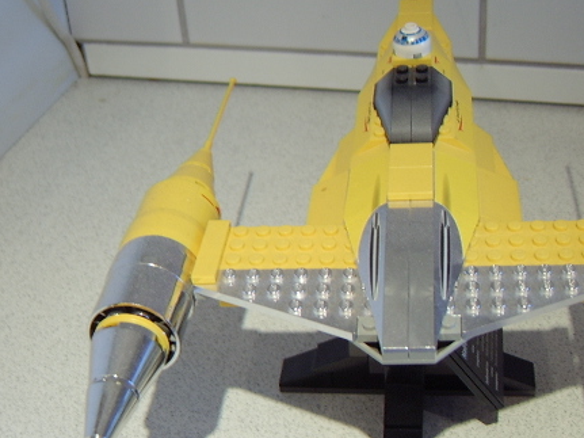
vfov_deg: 31.5
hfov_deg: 40.6
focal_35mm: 46
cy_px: 214
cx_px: 404
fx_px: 776
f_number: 2.7
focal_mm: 8.13
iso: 100
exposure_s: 1/16
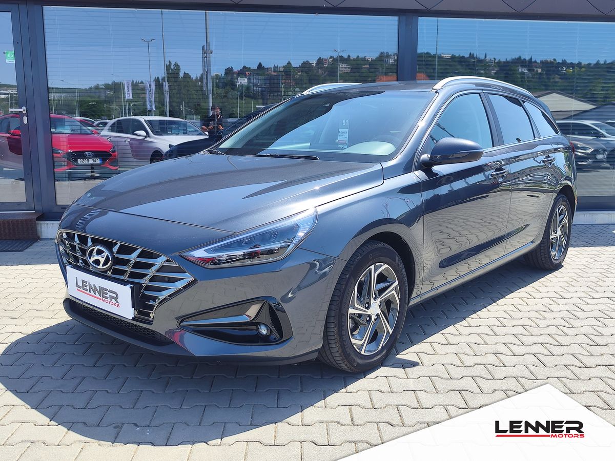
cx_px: 308
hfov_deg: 73.9
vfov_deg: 58.9
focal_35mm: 23
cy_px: 230
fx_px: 409
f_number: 1.69
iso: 50
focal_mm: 7.01
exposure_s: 1/354
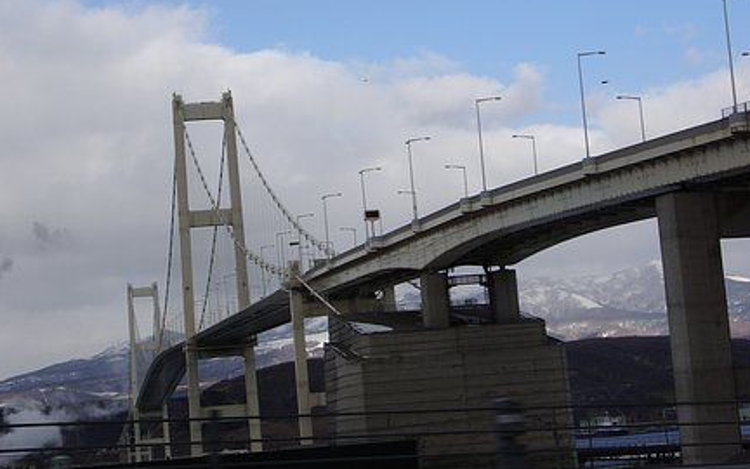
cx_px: 385
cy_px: 156
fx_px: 1901
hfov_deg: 22.3
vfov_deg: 14.0
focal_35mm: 93
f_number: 6.2
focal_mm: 12.2
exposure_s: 1/250
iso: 50
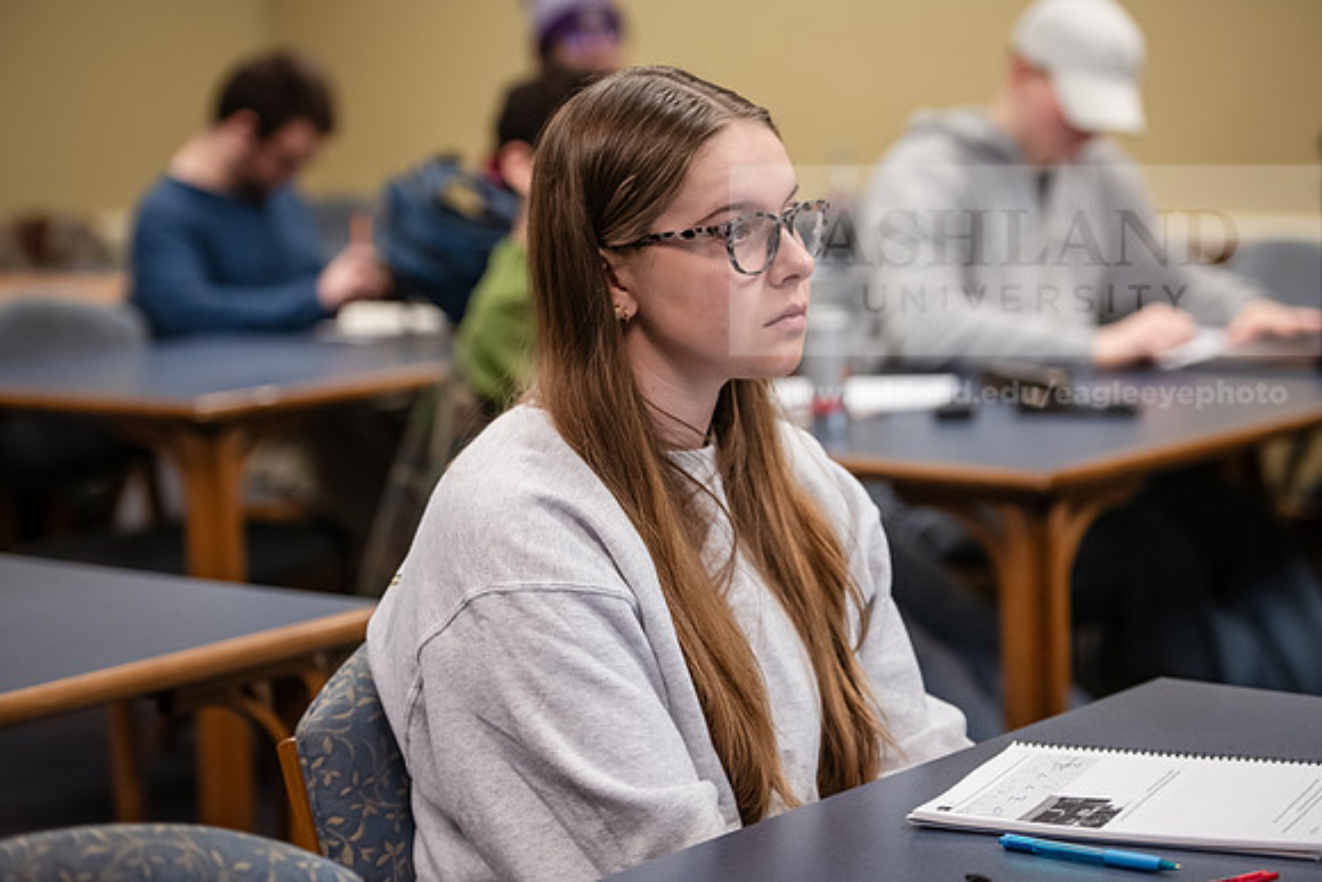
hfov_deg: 20.5
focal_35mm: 99
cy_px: 441
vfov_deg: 13.8
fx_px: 3650
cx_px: 670
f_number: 3.2
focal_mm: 98
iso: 1250
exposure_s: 1/160
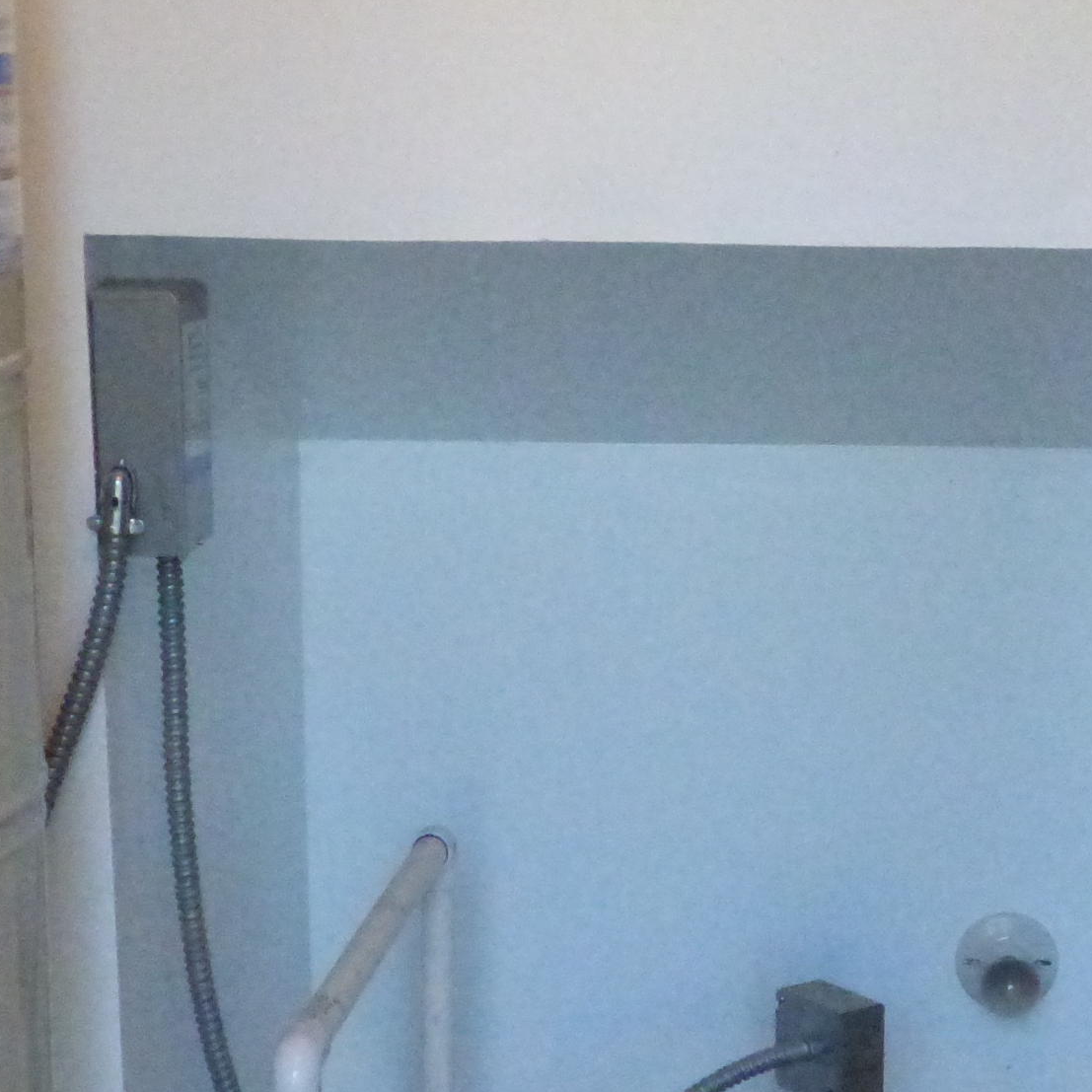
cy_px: 807
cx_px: 715
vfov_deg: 19.0
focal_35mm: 91
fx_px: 3248
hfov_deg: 19.0
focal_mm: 6.8
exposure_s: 1/800
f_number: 3.5
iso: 3200
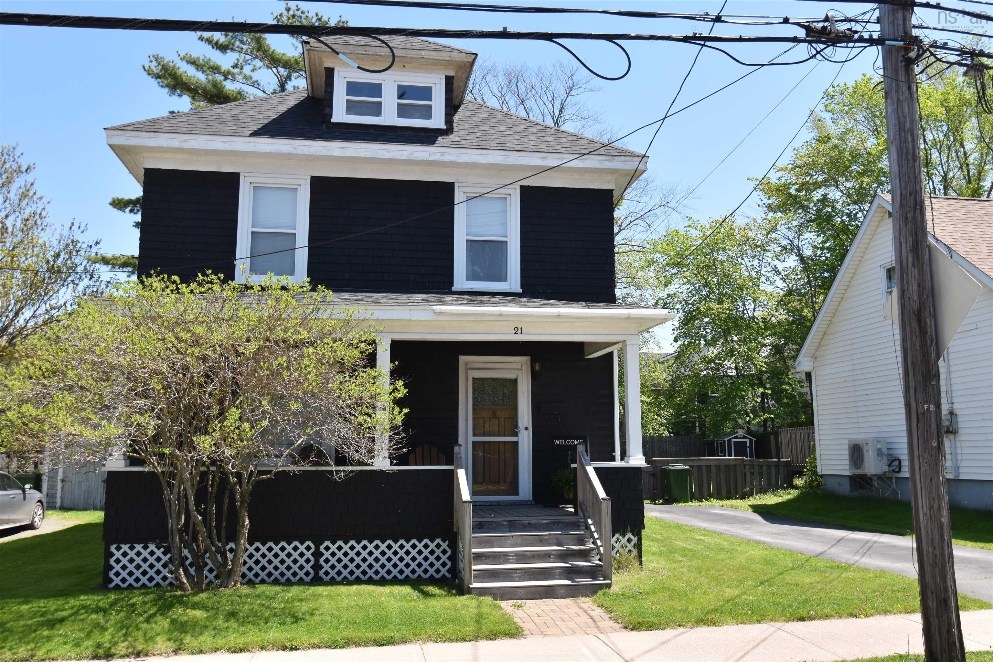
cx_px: 496
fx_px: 827
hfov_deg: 61.9
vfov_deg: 43.6
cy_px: 331
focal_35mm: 30
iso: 400
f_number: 9.5
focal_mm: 20
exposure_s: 1/350
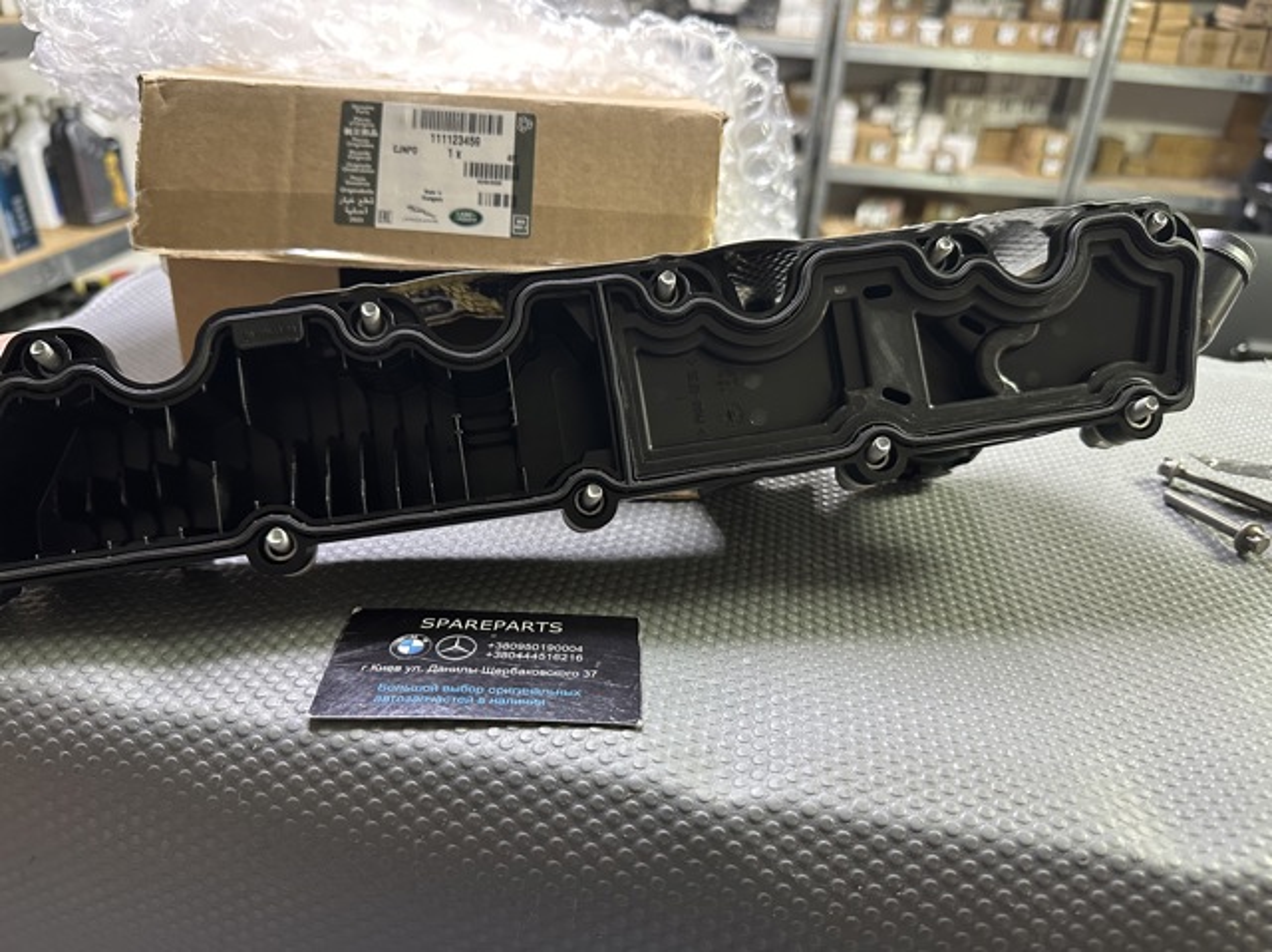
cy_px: 476
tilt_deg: -28.3
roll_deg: -4.0
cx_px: 636
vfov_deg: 56.8
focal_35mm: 24
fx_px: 881
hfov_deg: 71.6
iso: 400
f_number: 1.78
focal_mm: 6.86
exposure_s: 1/60
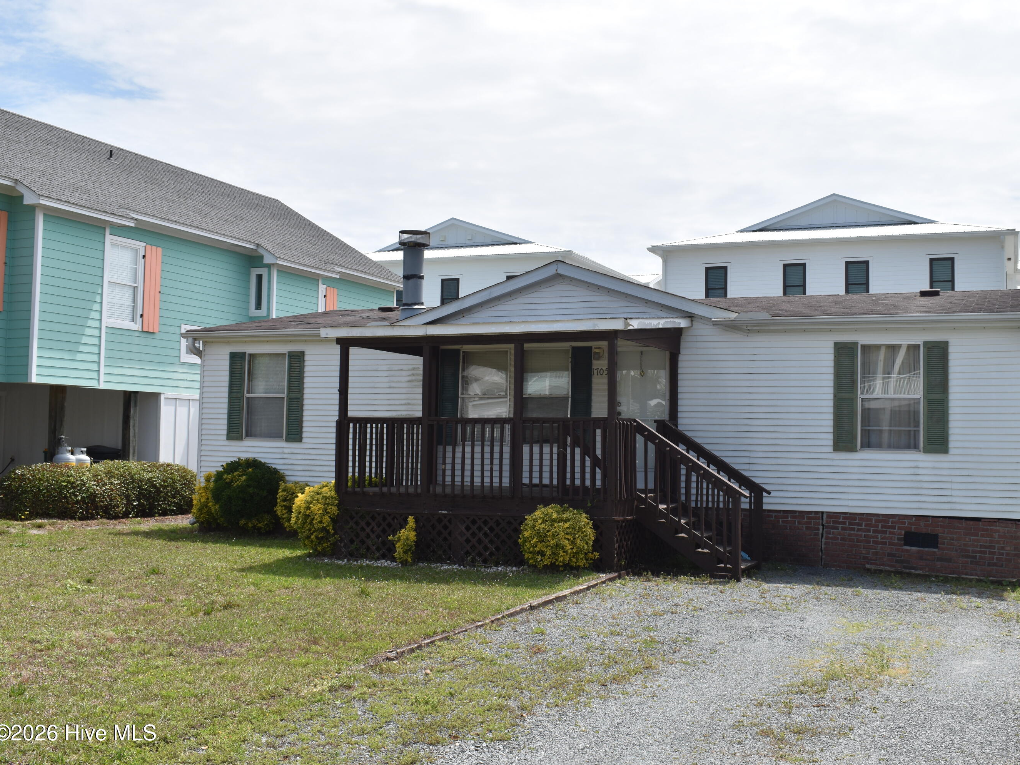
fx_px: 1106
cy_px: 383
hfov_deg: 49.4
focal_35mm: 38
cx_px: 569
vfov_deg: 38.1
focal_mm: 23
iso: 100
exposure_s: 1/320
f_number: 9
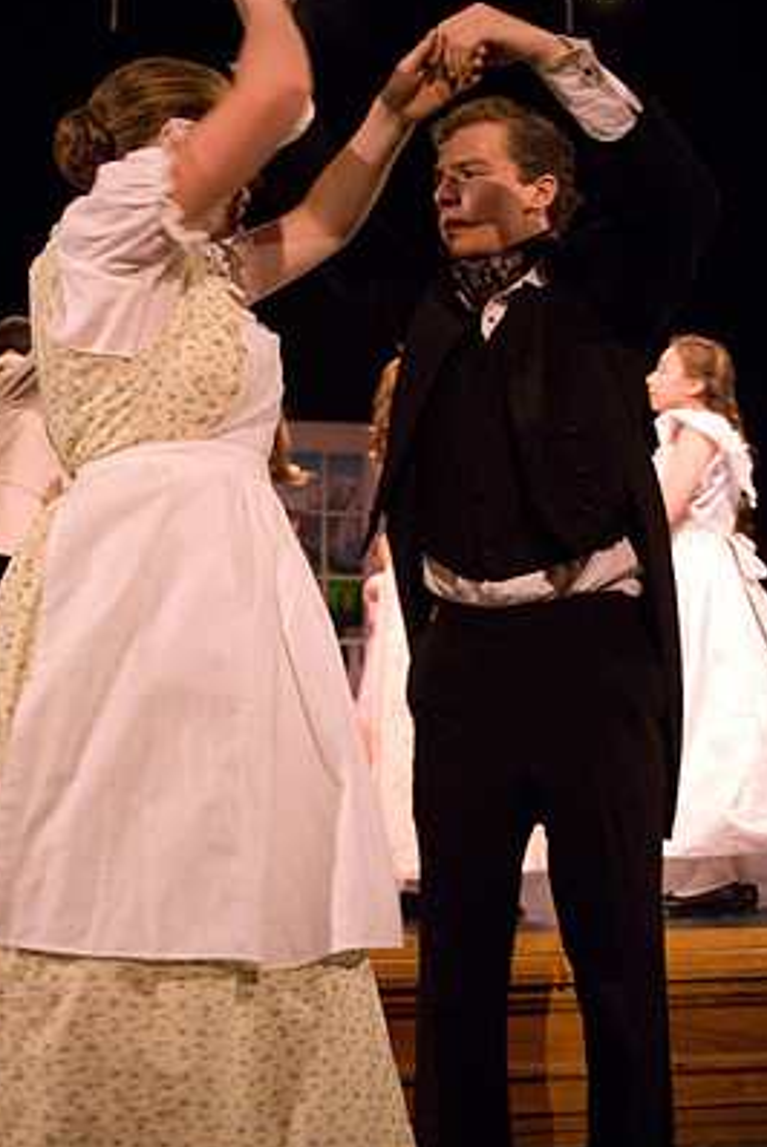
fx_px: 1677
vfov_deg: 37.8
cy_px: 582
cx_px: 388
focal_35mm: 53
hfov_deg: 25.8
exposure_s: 1/160
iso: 1600
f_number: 2.8
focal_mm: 31
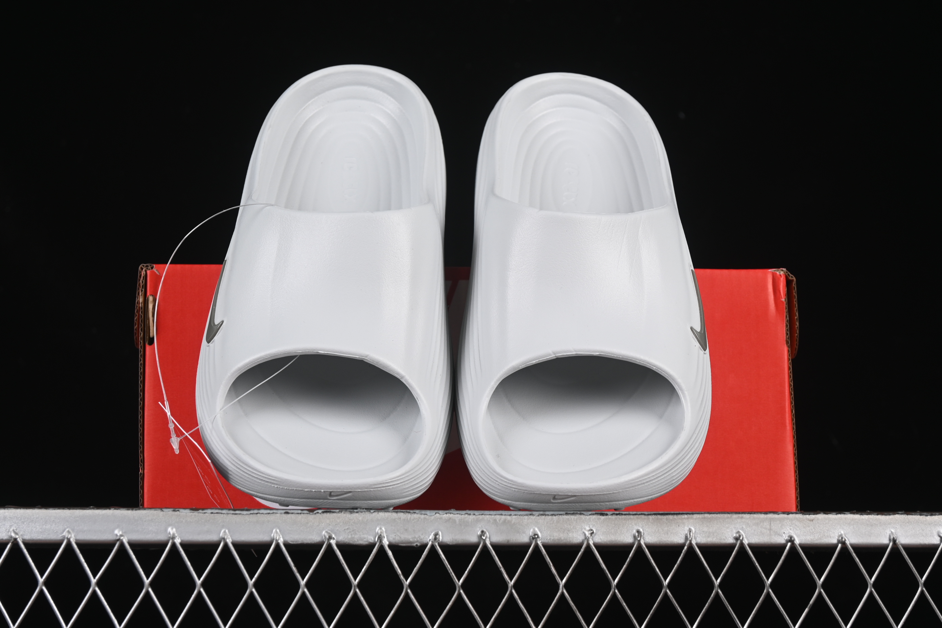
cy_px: 314
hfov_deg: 27.0
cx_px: 471
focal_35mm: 75
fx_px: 1962
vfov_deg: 18.2
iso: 160
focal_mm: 50
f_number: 7.1
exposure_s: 1/80
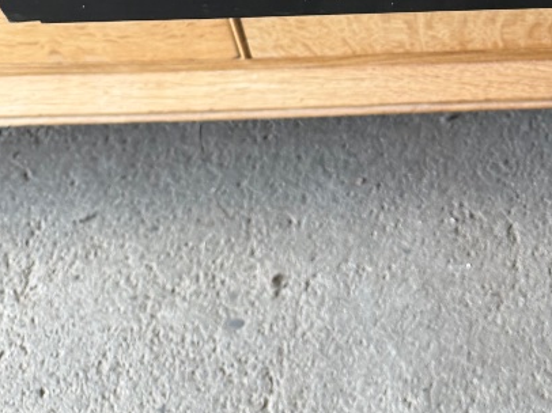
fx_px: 1132
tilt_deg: -45.2
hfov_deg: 25.6
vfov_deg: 18.9
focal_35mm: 71
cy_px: -147
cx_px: 587
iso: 200
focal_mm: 6.76
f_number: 1.78
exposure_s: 1/69
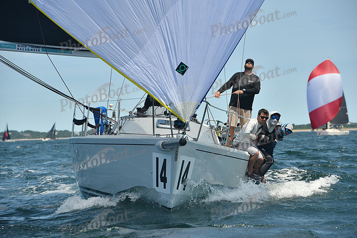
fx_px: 1934
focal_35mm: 195
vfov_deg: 7.0
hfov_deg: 10.5
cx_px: 178
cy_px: 119
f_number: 8
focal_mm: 195
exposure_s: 1/640
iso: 320
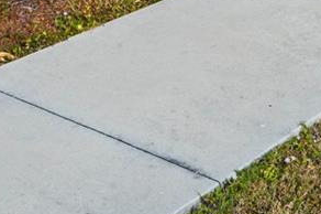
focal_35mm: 104
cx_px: 307
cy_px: -339
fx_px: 926
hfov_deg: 19.2
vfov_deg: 10.7
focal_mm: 19
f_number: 8
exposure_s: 1/1600
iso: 200
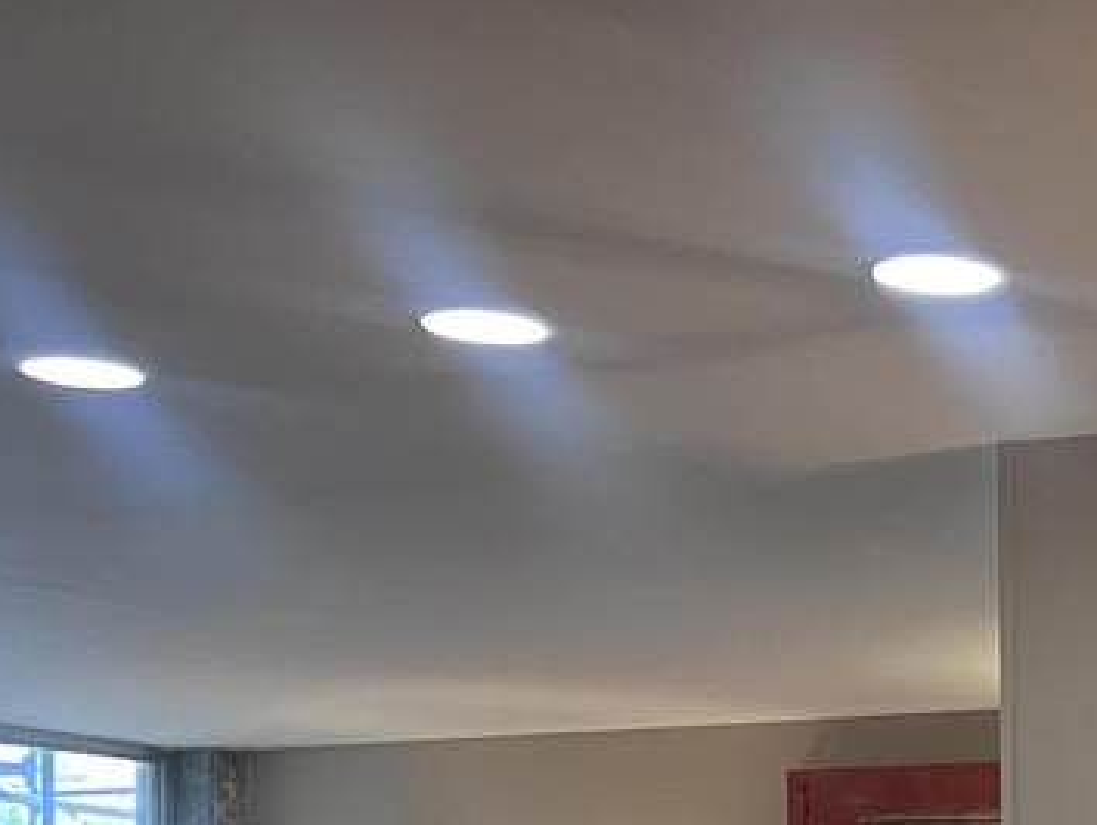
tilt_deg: -0.8
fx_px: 2981
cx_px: 1525
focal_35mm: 94
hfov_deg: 18.9
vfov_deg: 14.9
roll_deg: -0.7
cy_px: 1126
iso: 400
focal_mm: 5.7
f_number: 1.5
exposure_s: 1/40
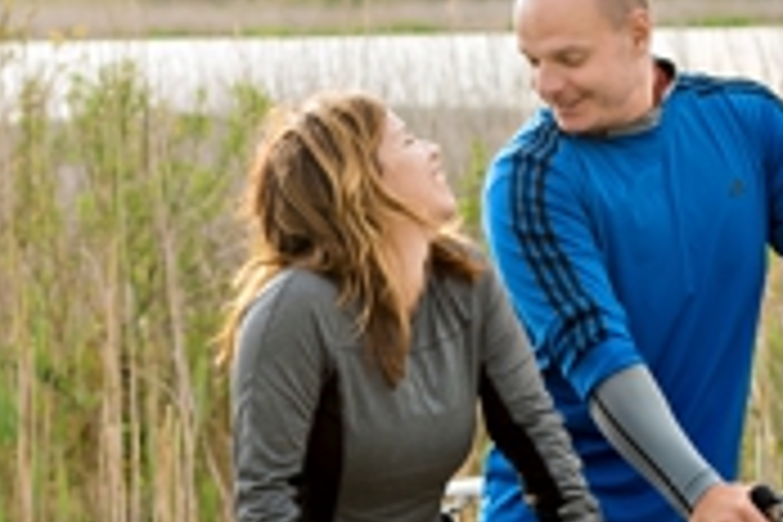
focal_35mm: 181
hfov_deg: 11.3
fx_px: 3936
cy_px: 416
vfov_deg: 7.6
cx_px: 698
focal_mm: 35
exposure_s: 1/1250
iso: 250
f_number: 2.8
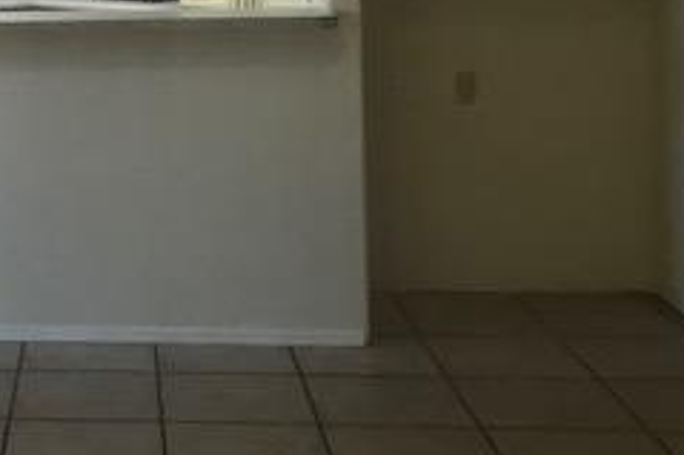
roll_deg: +1.6
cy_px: -43
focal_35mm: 78
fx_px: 1481
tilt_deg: -1.8
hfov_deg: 24.2
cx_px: -74
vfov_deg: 16.9
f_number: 1.8
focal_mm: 3.99
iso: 20
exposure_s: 1/30
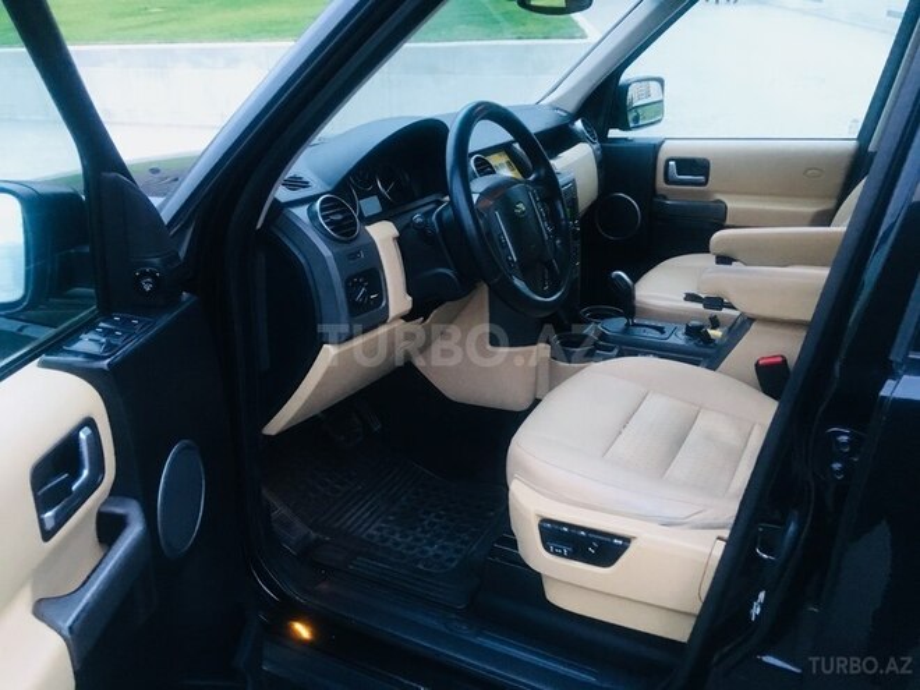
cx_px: 460
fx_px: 771
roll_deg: +0.6
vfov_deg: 48.2
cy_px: 345
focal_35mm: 29
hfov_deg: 61.7
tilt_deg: -22.8
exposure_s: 1/33
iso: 160
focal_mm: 4.15
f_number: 2.2
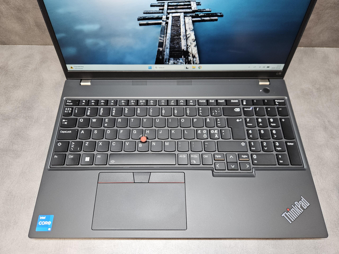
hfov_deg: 73.9
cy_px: 127
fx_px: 225
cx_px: 170
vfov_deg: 58.9
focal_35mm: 23
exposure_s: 1/101
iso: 200
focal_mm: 5.4
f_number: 1.8
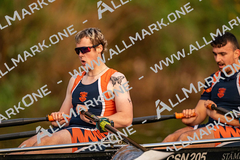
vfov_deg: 2.3
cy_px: 80
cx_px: 120
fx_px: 4001
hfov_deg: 3.4
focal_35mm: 600
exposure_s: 1/2500
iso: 3200
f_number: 4
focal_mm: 600
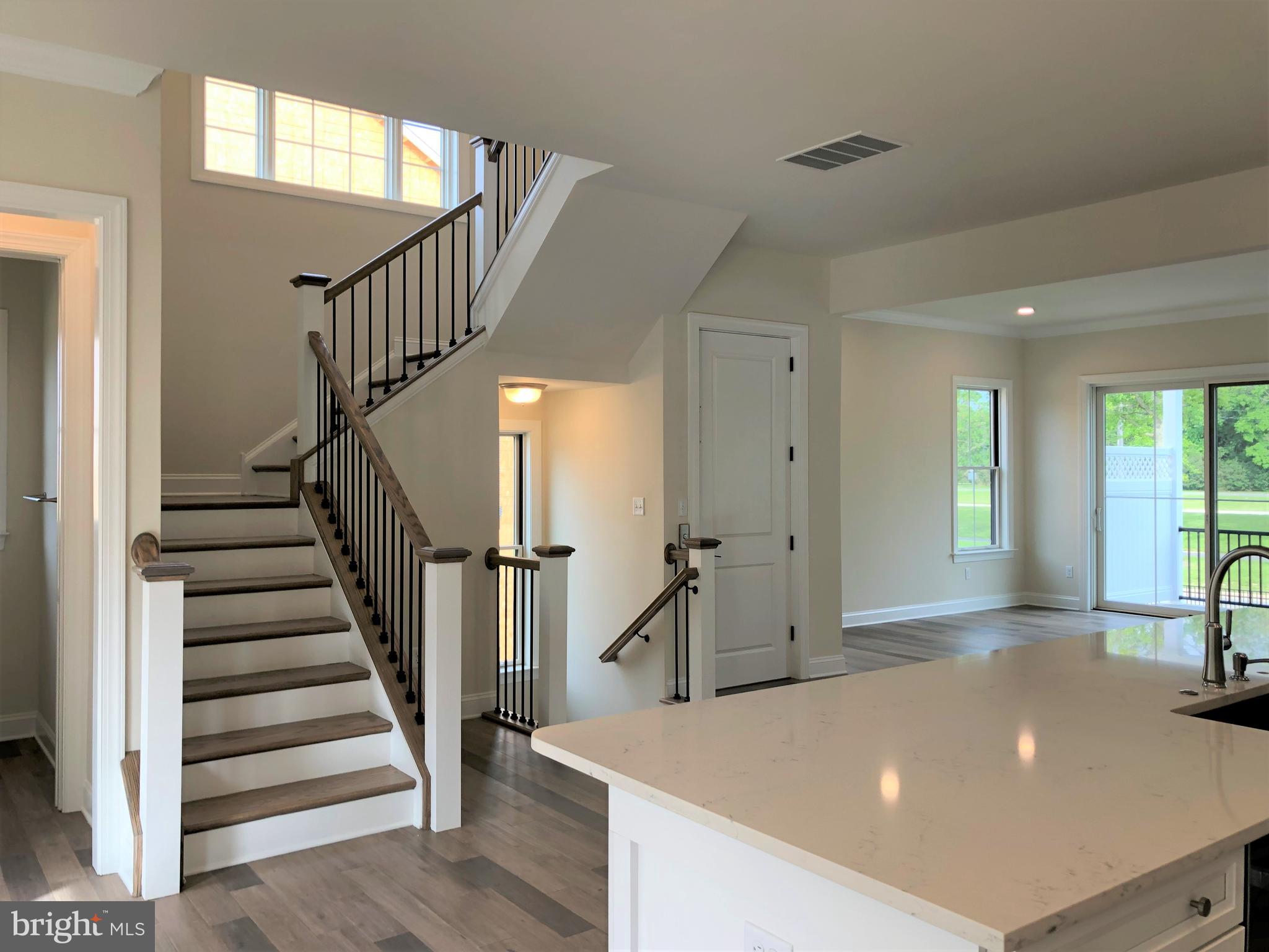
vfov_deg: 49.7
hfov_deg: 63.4
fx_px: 1026
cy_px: 476
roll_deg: +1.0
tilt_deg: +1.3
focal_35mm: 28
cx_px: 634
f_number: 1.8
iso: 40
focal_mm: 4
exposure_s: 1/120
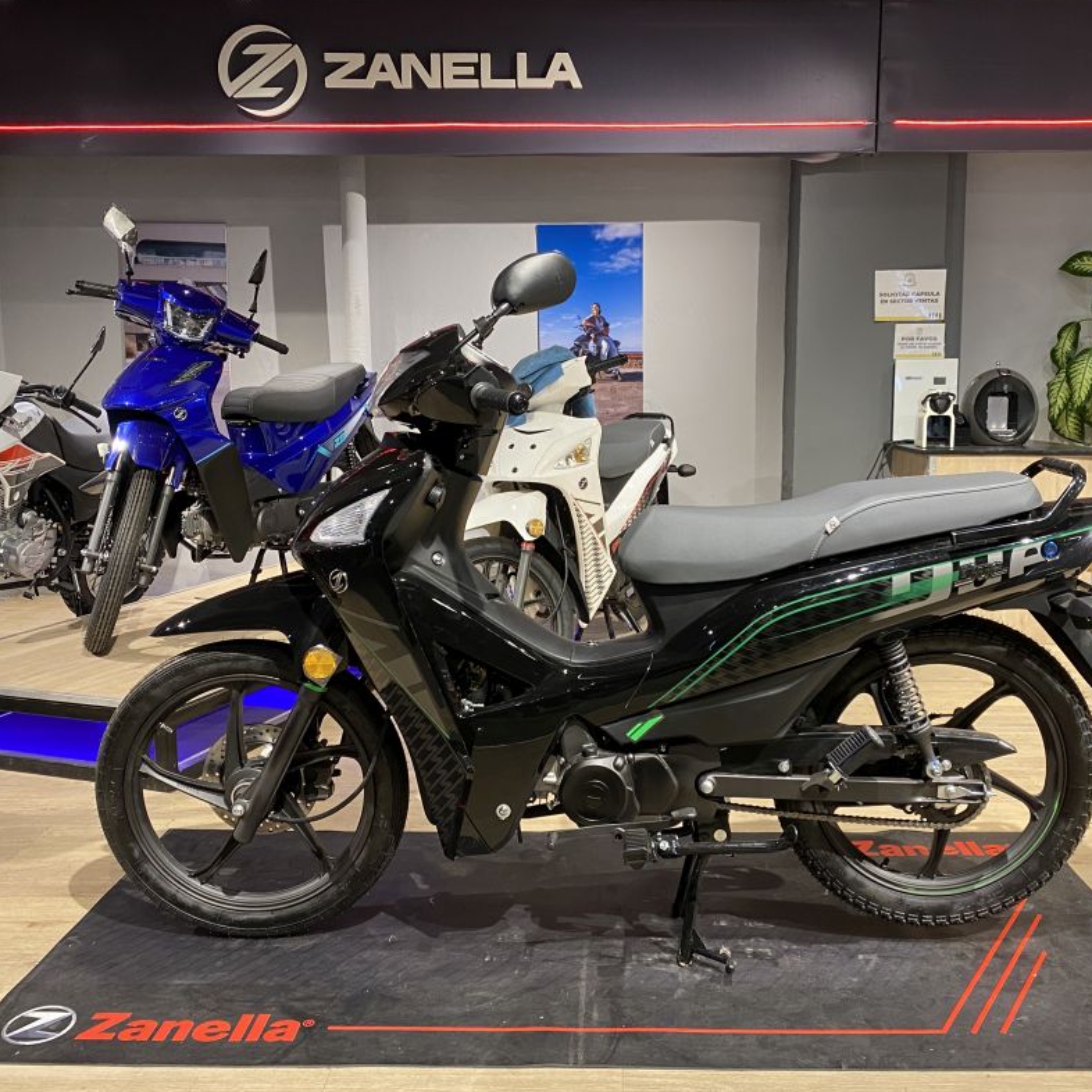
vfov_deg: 52.5
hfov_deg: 52.4
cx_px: 602
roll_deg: -0.2
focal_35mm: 31
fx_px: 1106
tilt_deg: -8.5
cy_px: 544
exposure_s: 1/50
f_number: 1.8
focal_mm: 4.25
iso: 160
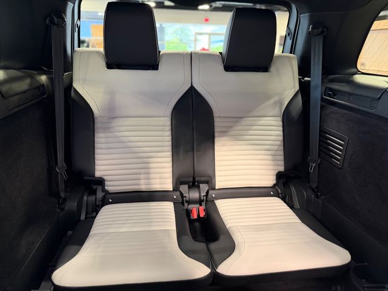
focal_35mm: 24
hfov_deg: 71.6
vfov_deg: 56.8
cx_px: 194
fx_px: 269
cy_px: 146
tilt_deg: -20.0
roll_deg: -1.6
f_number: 1.78
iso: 640
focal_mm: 6.76
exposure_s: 1/40
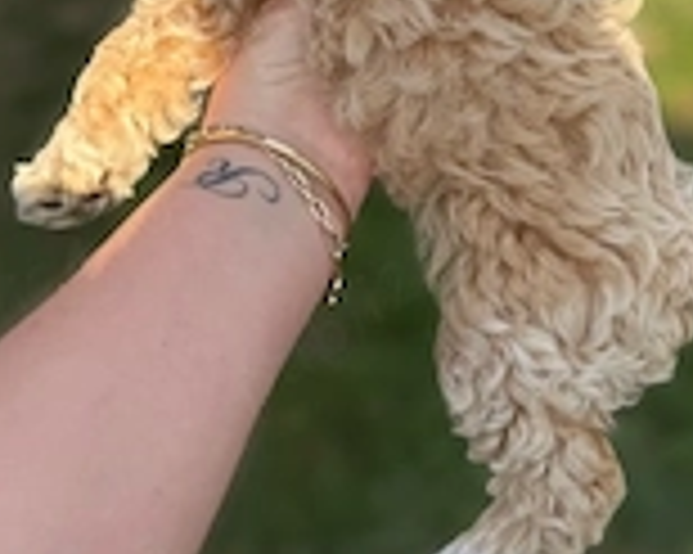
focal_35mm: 61
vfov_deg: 23.9
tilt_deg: -16.1
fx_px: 1250
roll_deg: +0.5
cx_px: 468
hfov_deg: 30.7
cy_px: 5
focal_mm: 6.76
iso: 80
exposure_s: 1/1464
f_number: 1.78
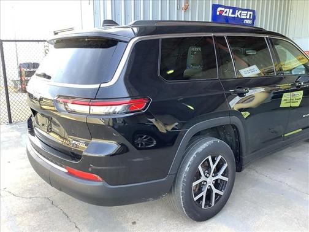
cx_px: 154
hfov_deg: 58.4
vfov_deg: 45.4
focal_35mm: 31
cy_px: 116
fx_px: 277
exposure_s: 1/120
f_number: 2.4
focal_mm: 3.3
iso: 80
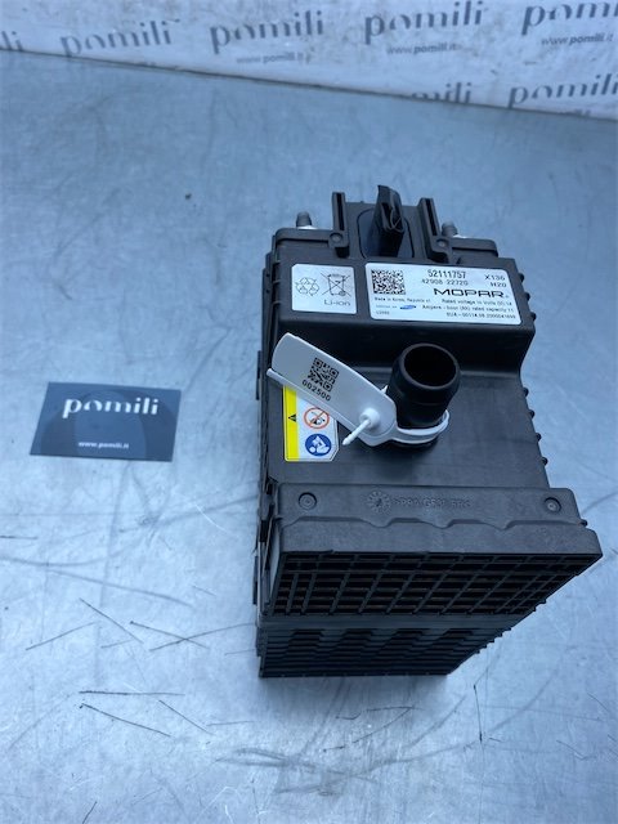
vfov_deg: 67.3
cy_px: 412
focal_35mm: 26
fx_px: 619
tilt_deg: -55.9
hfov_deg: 53.1
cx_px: 309
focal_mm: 4.25
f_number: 1.8
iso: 32
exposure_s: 1/871
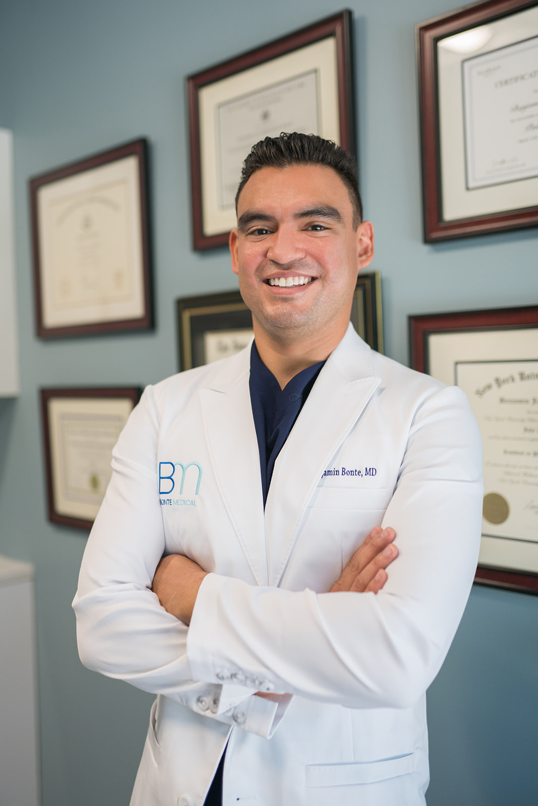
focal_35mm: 35
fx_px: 784
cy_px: 403
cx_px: 269
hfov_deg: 37.9
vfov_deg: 54.4
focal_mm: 35
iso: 500
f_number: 1.6
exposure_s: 1/320
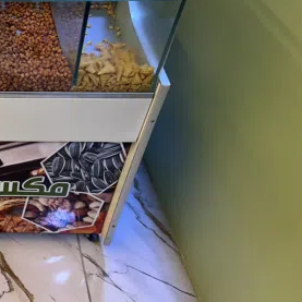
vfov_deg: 34.4
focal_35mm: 49
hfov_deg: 31.2
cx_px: -22
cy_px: 106
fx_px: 484
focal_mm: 6.86
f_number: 1.78
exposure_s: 1/100
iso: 160
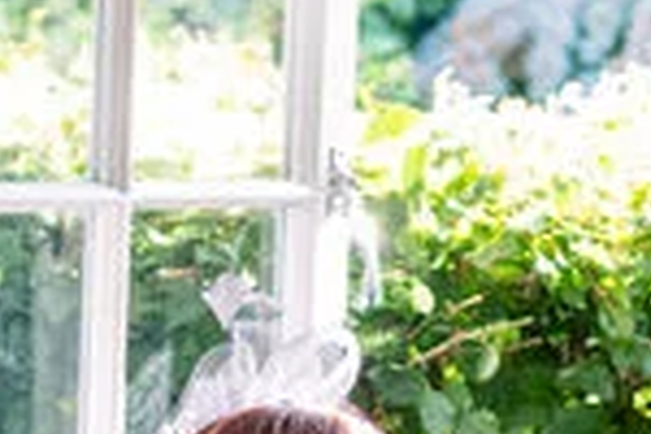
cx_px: 9
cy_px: 519
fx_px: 9258
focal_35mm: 512
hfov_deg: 4.0
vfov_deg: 2.7
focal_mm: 75
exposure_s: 1/200
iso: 640
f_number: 2.8
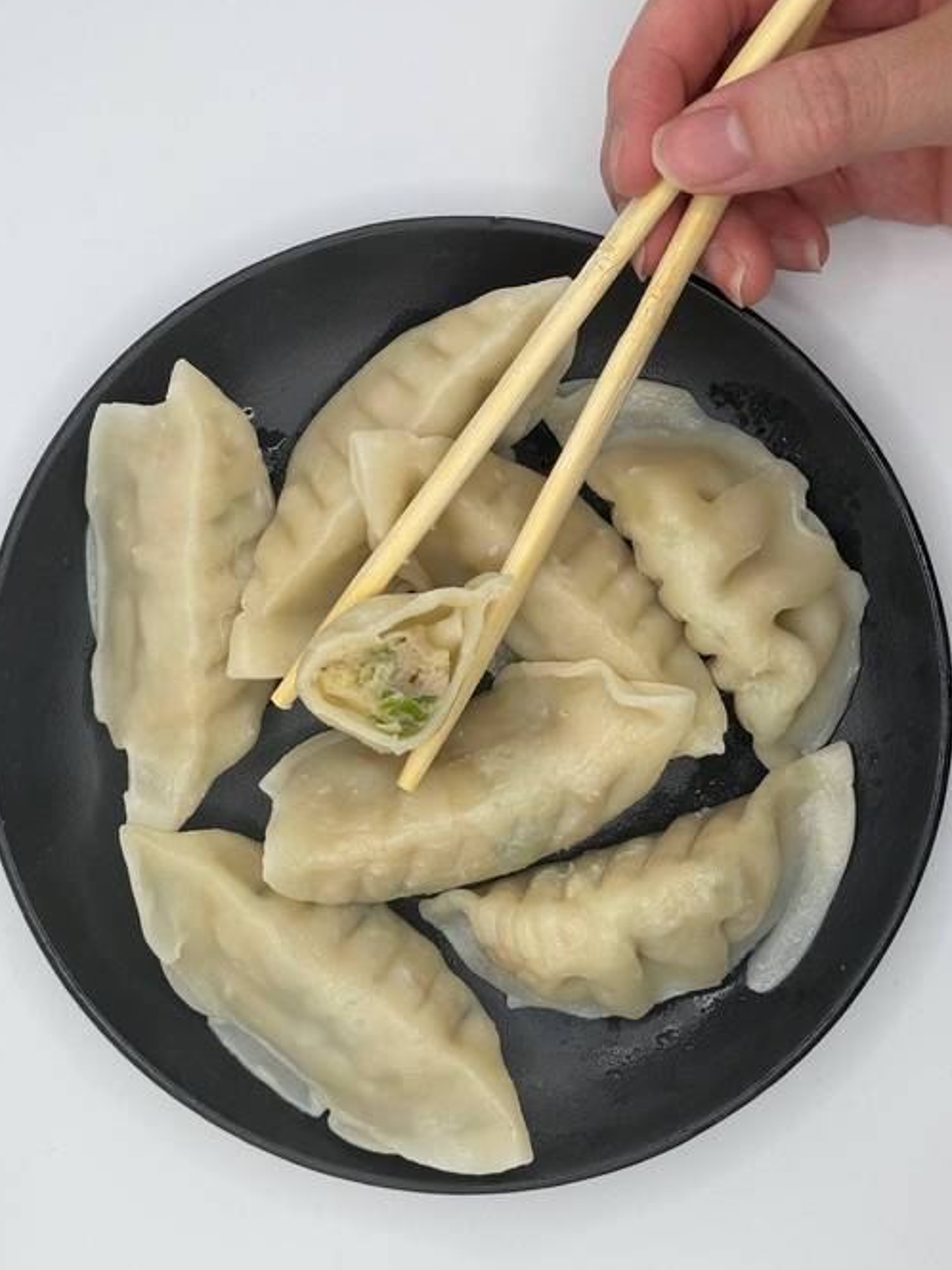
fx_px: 1943
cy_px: 619
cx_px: 455
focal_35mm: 53
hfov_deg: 27.5
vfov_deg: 36.2
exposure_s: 1/568
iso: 64
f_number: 1.78
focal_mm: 6.76
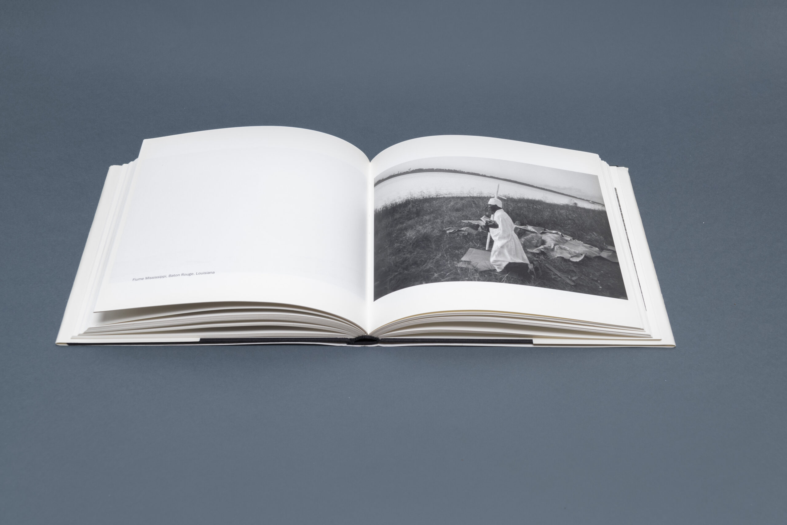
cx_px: 394
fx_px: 820
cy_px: 262
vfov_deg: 35.5
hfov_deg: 51.3
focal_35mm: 38
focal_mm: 25
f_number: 8
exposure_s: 1/125
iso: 200
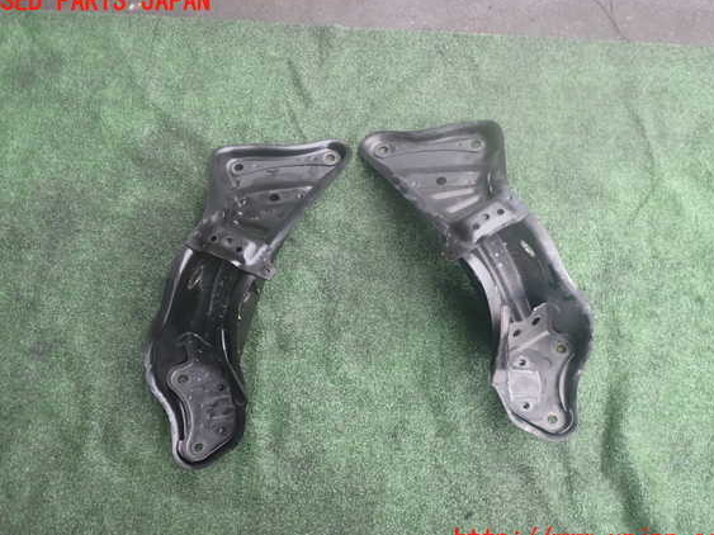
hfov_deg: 56.8
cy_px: 271
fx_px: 660
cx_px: 360
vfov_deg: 44.1
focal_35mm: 32
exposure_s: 1/160
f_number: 2.3
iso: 100
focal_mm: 5.4
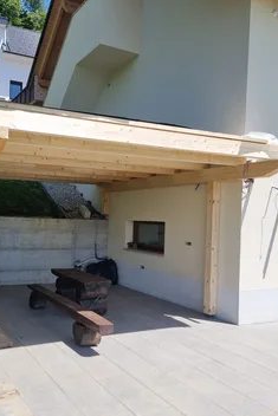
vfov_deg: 55.8
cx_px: 99
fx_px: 393
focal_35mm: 34
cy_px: 212
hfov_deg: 38.6
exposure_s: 1/838
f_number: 1.8
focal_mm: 6.7
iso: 50
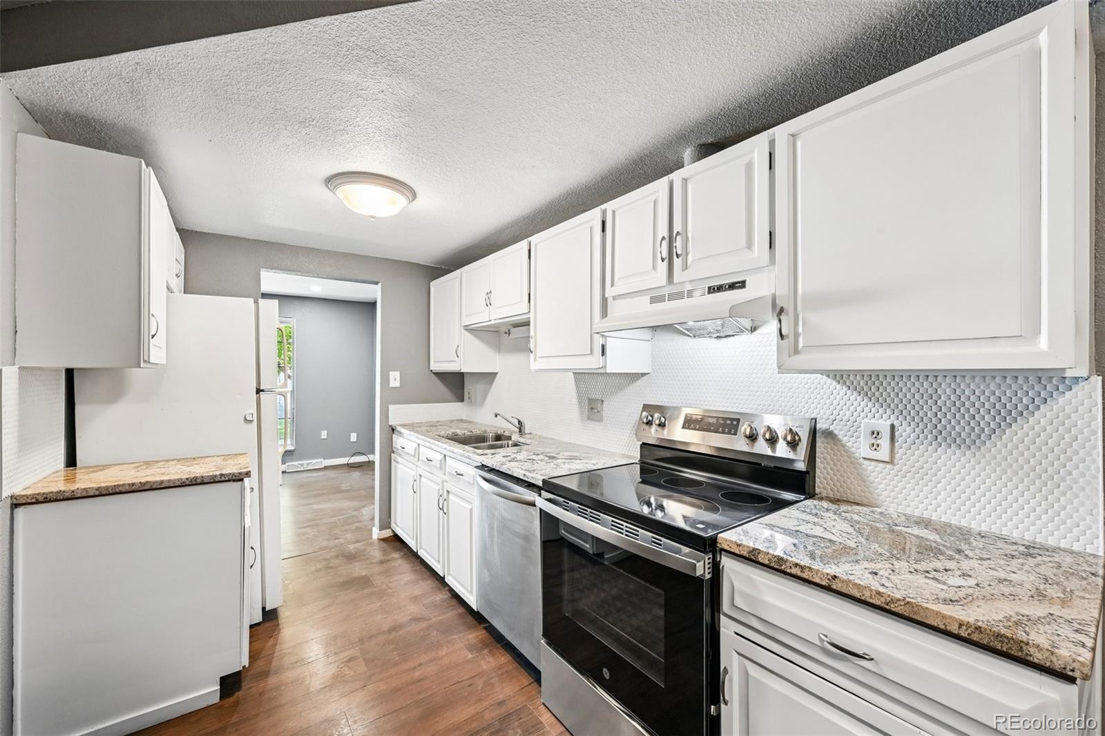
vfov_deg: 81.2
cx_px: 552
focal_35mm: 14
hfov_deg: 104.3
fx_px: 430
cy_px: 368
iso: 400
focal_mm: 14
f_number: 10
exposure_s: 1/3.33
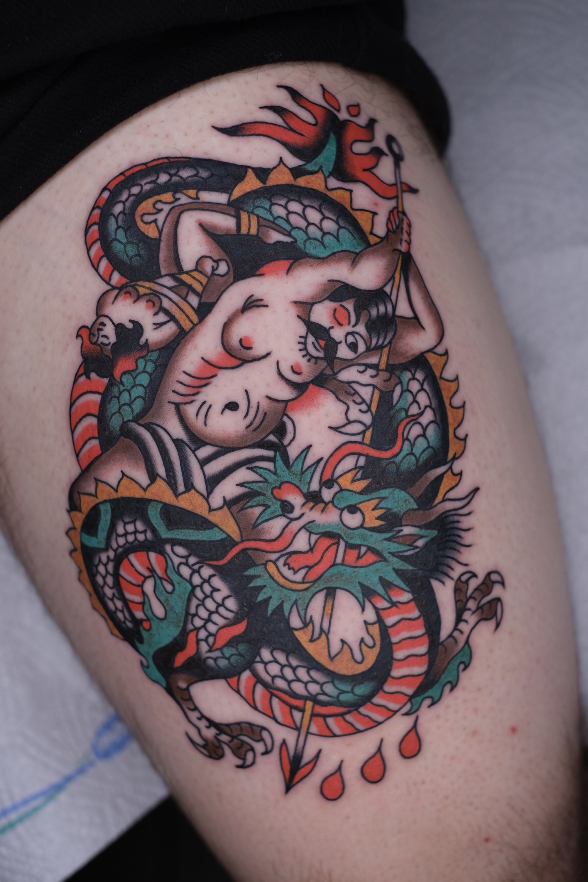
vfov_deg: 37.5
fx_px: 1298
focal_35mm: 53
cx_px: 294
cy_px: 441
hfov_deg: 25.5
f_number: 2.8
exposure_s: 1/210
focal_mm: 35
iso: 160
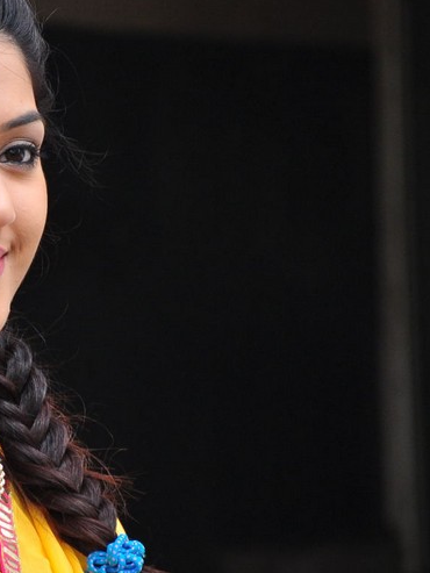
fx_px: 5198
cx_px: -15
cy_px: 299
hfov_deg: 4.7
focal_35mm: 314
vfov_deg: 6.3
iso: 640
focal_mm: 105
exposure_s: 1/125
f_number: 6.3
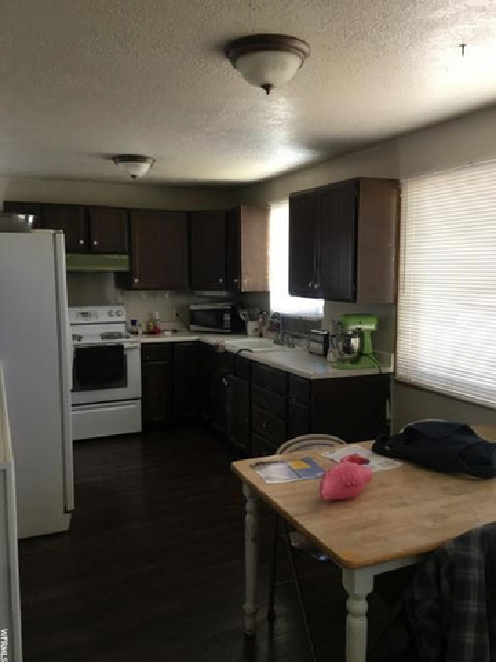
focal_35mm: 29
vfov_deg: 61.7
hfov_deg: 48.2
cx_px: 248
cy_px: 331
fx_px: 554
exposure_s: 1/15
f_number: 2.2
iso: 32
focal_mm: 4.15
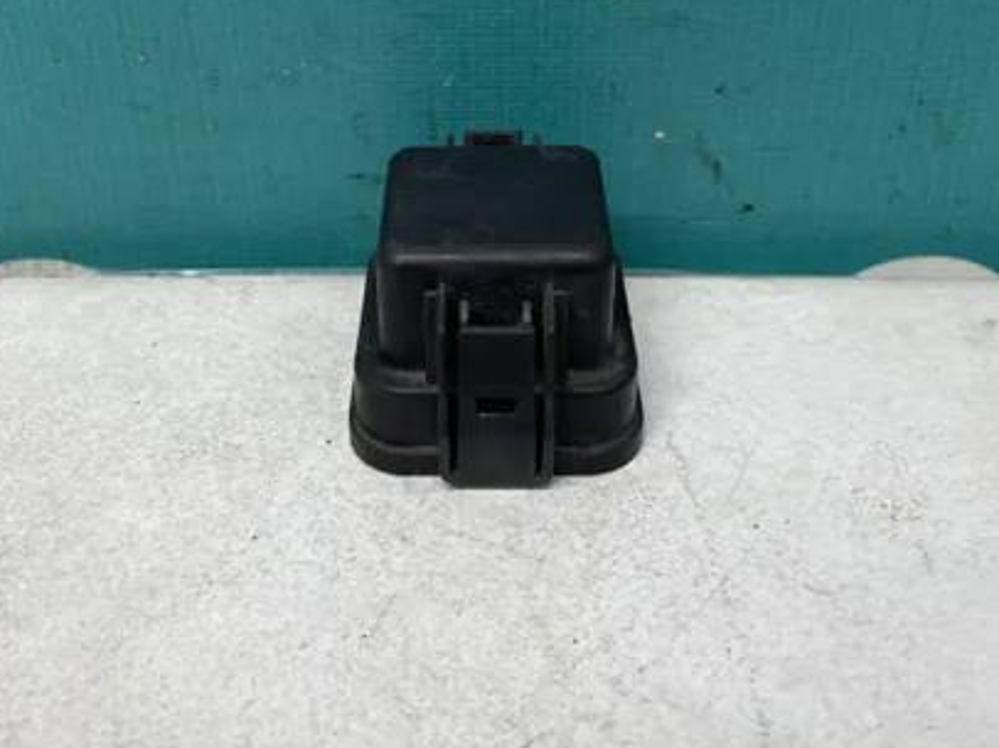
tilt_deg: -31.8
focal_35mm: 41
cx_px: 455
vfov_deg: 34.6
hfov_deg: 45.7
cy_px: 224
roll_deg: +2.1
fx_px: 1183
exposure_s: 1/100
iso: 80
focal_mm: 4.2
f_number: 1.6
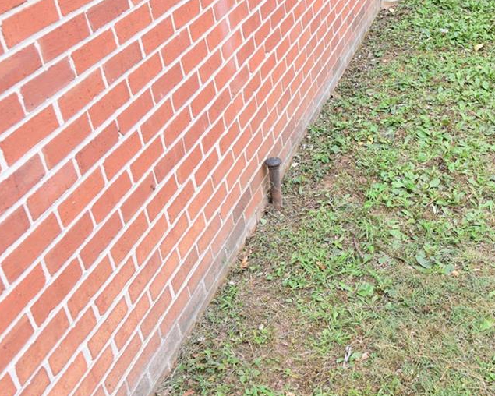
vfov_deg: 28.6
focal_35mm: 53
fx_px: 776
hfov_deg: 34.5
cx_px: 380
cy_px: 223
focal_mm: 35
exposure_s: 1/320
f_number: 9
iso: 1250
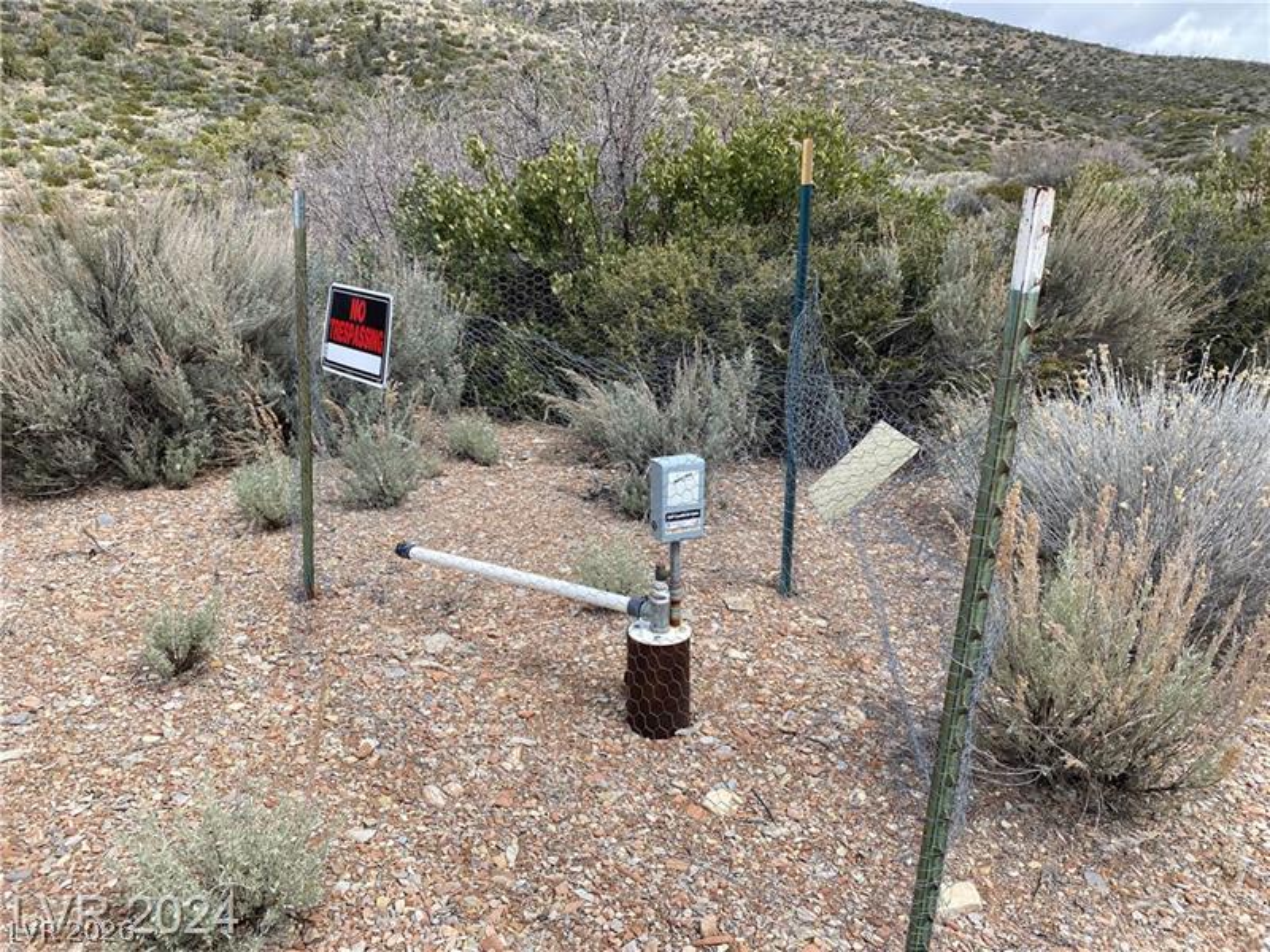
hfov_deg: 67.3
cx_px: 635
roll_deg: +1.1
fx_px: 954
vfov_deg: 53.1
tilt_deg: -14.6
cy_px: 476
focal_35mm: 26
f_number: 1.8
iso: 32
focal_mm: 4.25
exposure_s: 1/1629
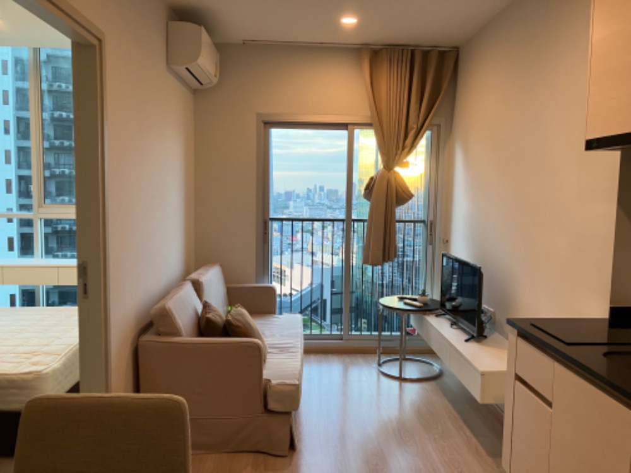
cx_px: 316
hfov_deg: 63.4
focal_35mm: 28
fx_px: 510
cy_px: 236
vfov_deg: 49.7
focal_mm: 3.99
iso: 125
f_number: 1.8
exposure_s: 1/60
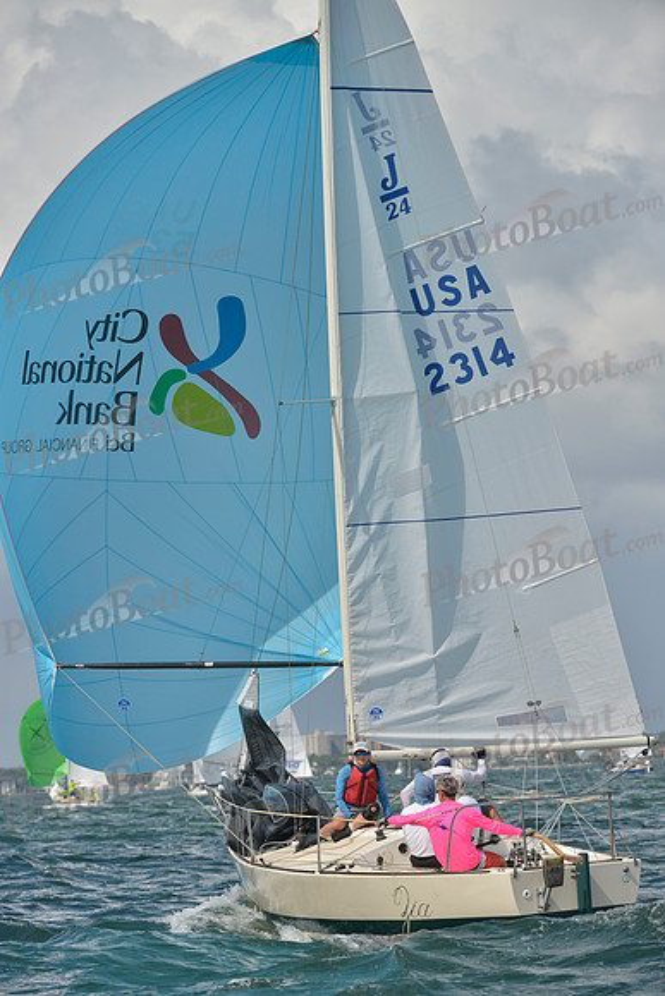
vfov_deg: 10.3
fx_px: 5538
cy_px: 498
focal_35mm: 200
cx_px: 332
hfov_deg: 6.9
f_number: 7.1
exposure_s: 1/1250
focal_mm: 200
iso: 200
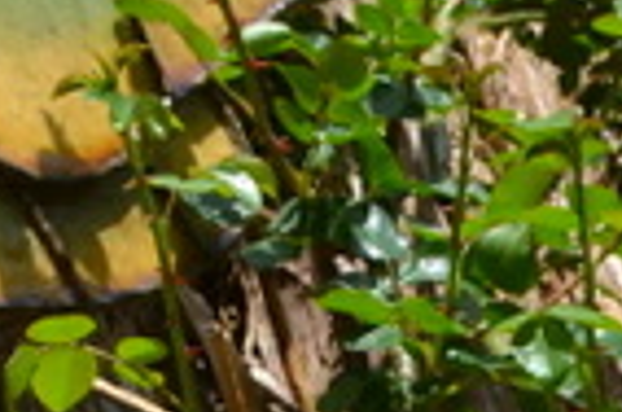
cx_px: -767
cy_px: -443
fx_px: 5154
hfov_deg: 6.6
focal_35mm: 299
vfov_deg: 4.5
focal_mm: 26
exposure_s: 1/250
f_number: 8
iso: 100
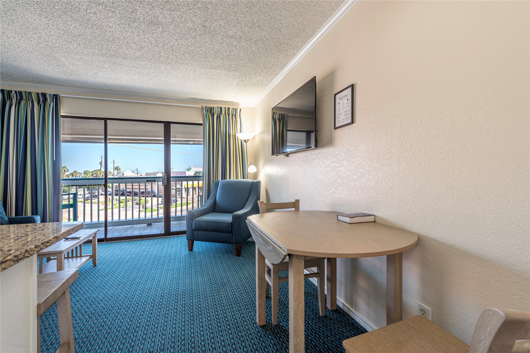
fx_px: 236
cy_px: 176
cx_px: 265
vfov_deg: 73.8
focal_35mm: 16
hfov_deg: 96.7
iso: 100
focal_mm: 16
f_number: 9
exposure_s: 1/13
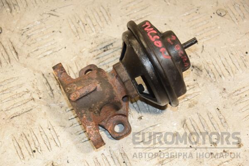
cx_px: 124
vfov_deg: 11.4
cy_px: 83
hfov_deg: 17.1
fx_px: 830
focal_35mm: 120
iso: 800
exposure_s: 1/200
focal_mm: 80
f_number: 5.6
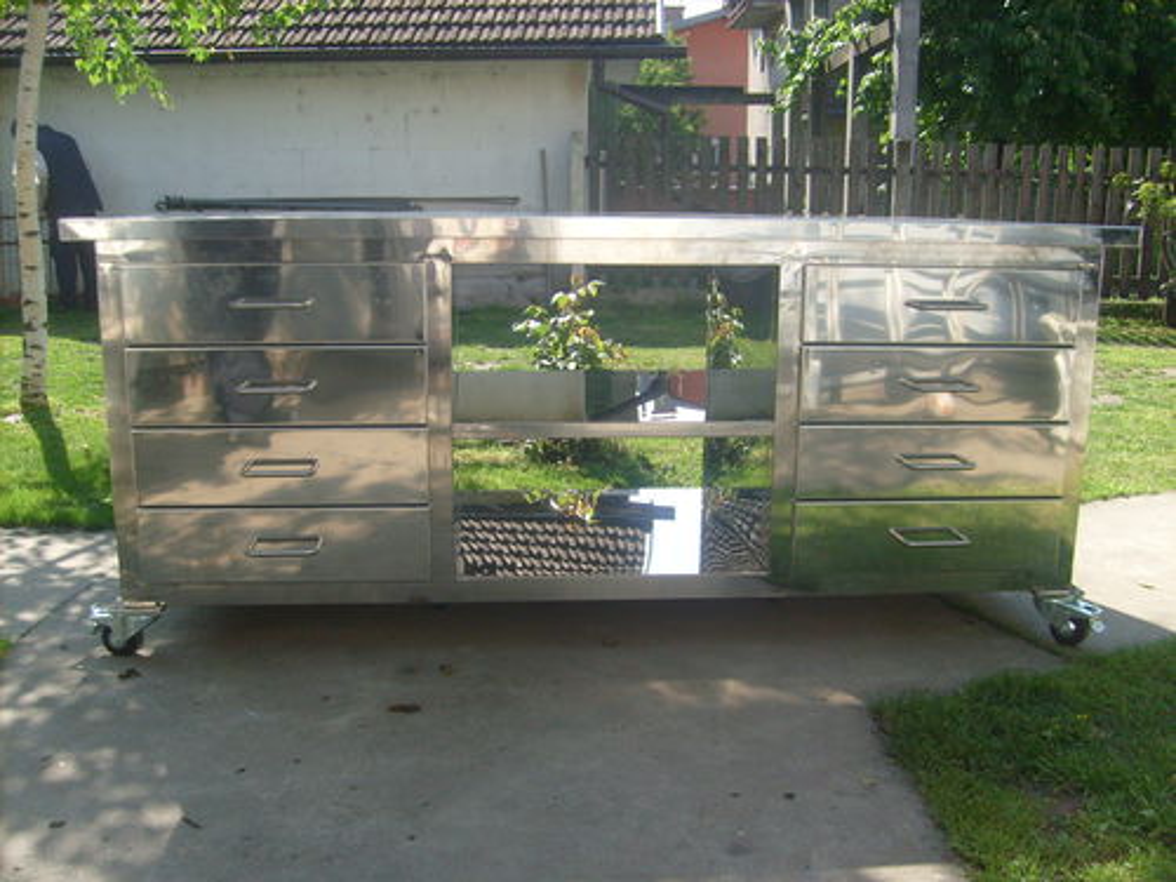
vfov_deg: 40.7
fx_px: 1189
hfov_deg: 52.6
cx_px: 588
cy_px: 441
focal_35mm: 35
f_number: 7.1
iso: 80
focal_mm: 5.8
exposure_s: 1/125
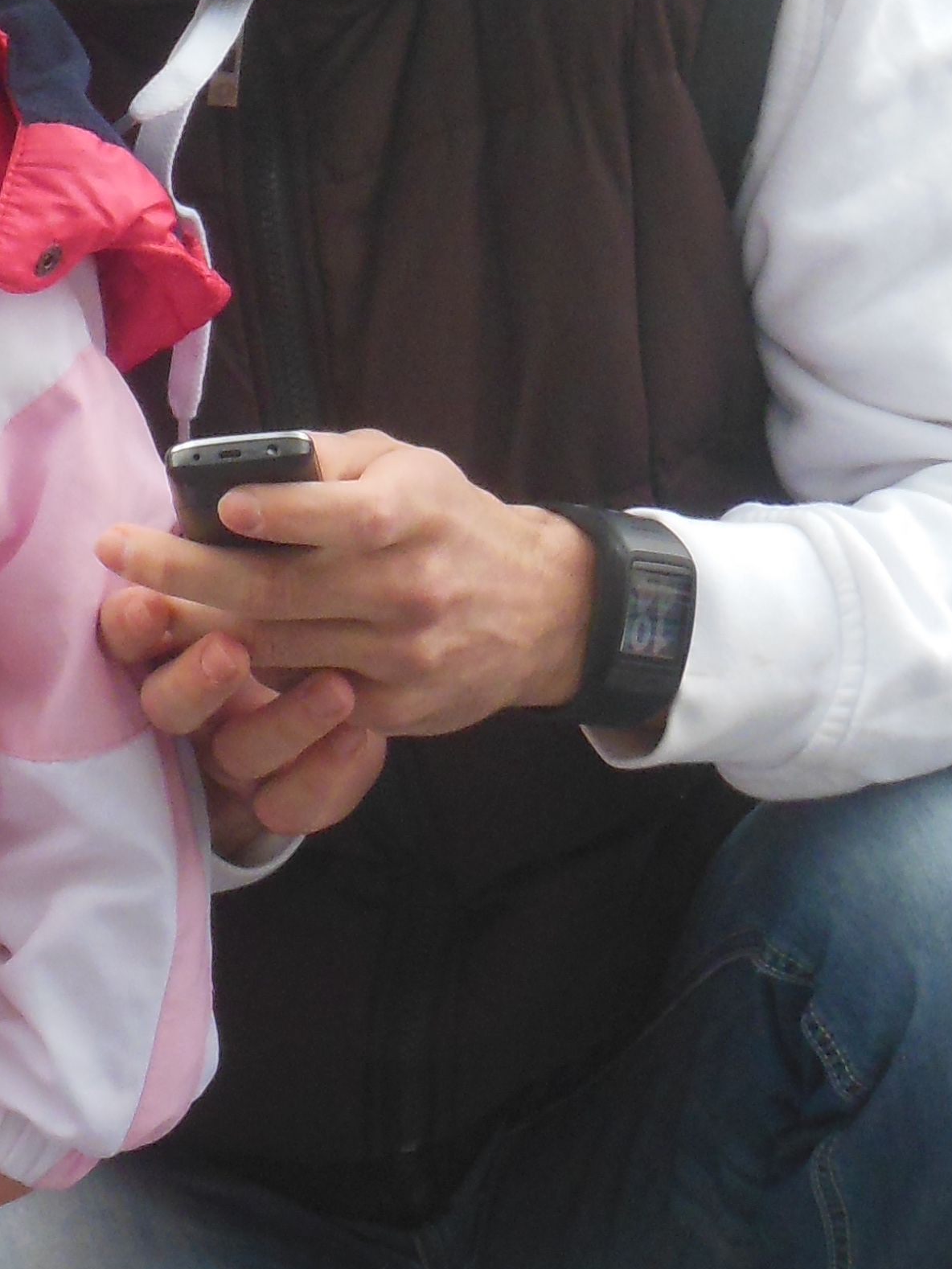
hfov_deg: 5.8
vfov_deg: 7.8
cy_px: 580
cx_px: 89
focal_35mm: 254
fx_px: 9311
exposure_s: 1/250
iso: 320
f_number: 4.6
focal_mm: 15.5
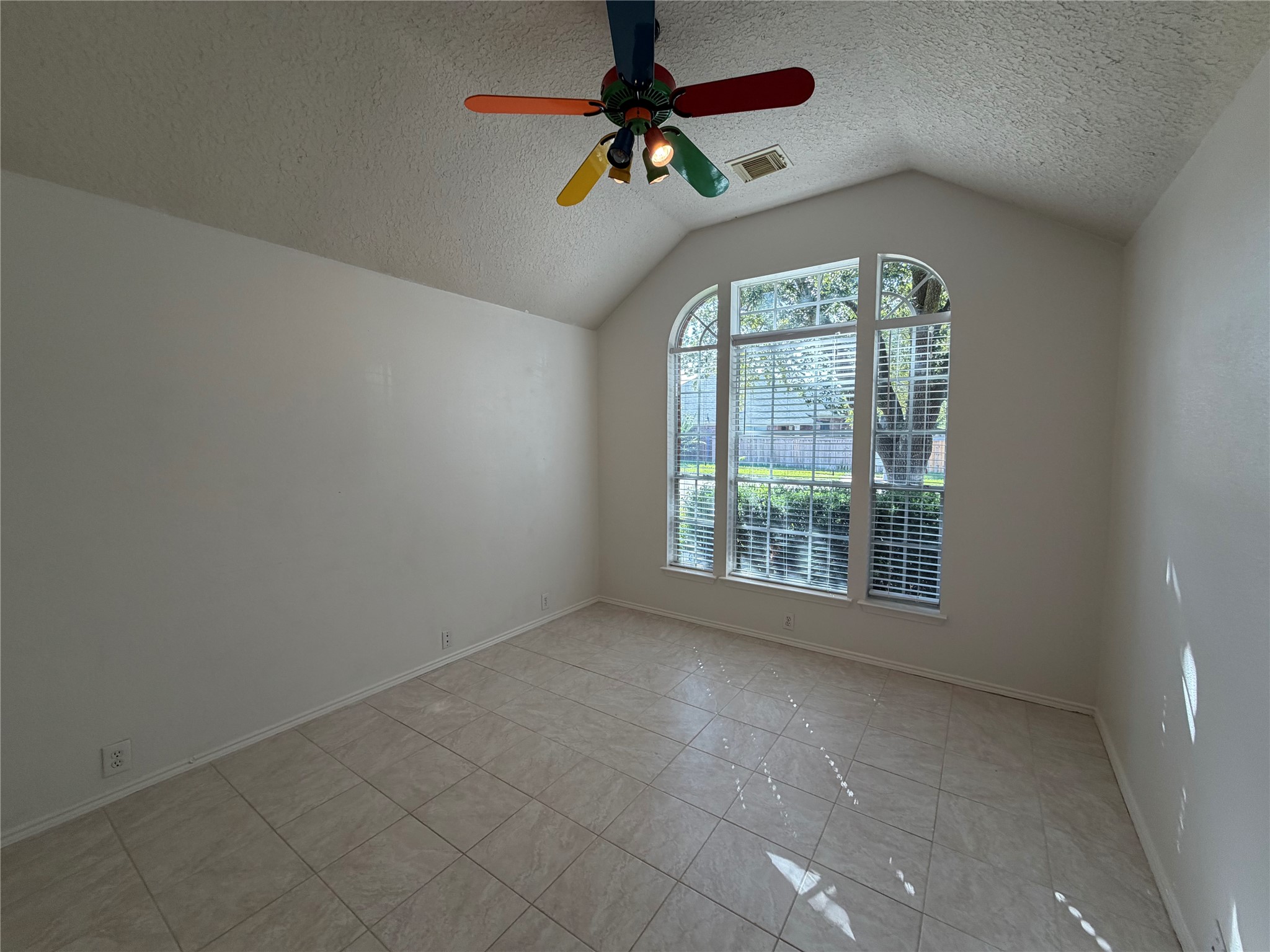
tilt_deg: -3.7
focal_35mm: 14
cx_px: 635
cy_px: 476
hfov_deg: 102.1
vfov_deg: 85.7
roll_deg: -0.1
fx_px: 514
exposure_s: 1/120
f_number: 2.2
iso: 80
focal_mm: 2.22
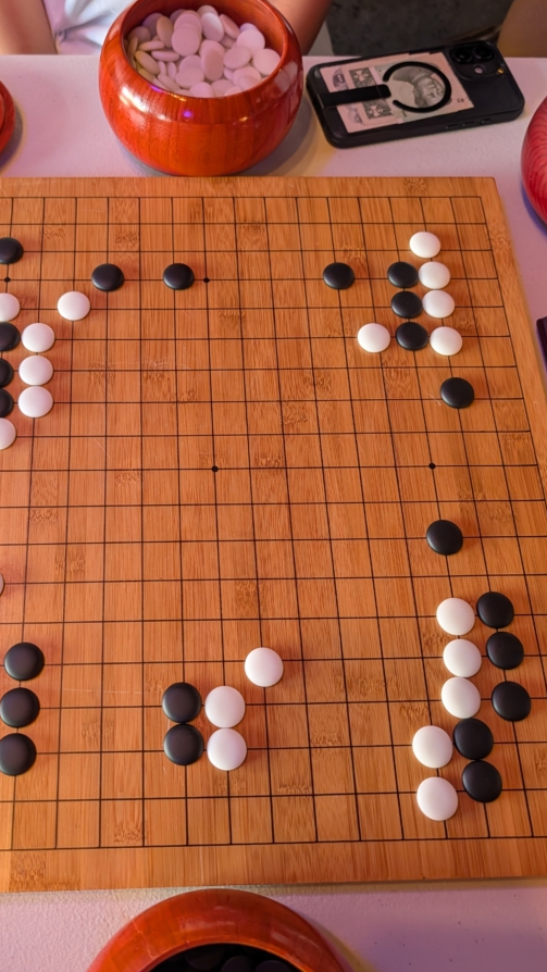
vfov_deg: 64.3
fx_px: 773
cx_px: 189
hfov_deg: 38.6
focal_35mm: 30
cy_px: 475
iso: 515
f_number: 1.68
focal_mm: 6.9
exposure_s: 1/120
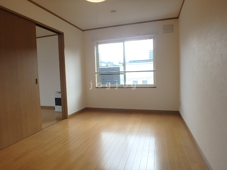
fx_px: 138
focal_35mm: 21
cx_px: 114
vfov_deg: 63.4
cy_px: 85
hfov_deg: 79.0
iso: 125
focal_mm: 3.7
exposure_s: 1/60
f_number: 3.5
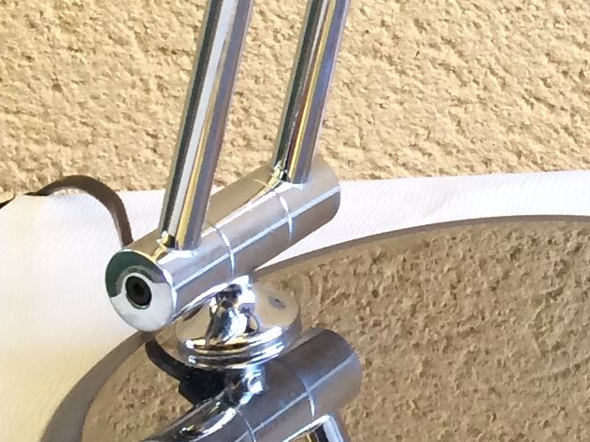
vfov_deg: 9.6
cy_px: -263
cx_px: 951
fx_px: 2556
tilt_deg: -16.3
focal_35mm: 150
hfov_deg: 12.4
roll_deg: +1.7
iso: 40
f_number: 2.2
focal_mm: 4.15
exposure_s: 1/33
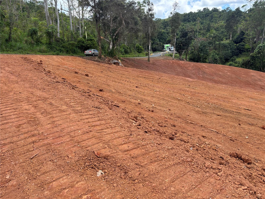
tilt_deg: -14.4
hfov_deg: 67.3
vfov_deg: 53.1
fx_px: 199
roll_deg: +0.3
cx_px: 132
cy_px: 100
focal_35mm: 26
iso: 50
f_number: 1.6
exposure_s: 1/935
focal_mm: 5.96
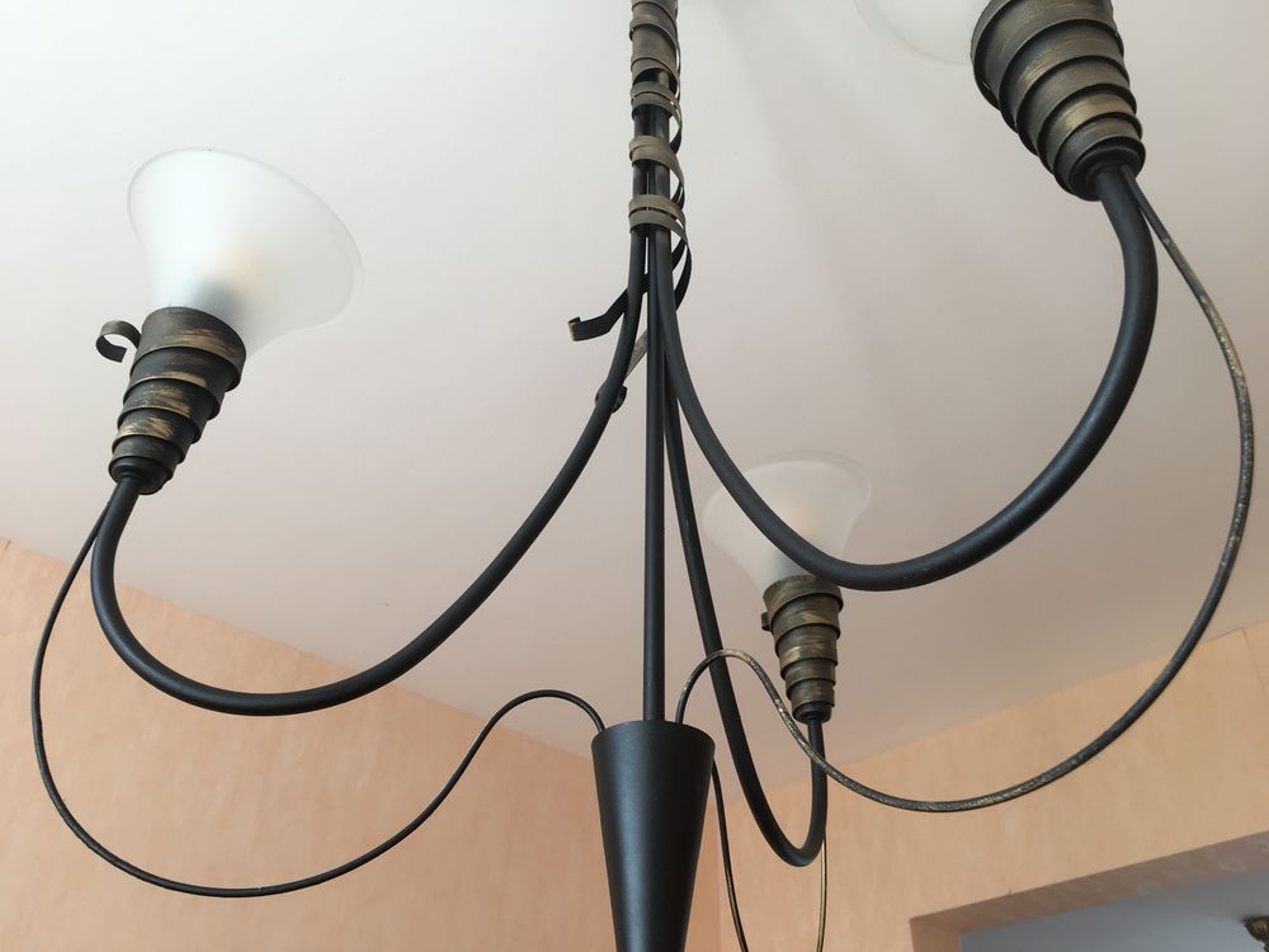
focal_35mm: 29
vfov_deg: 48.2
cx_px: 634
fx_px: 1063
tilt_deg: +35.6
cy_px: 476
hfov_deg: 61.7
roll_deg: -1.8
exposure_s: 1/50
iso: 25
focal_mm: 4.15
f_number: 2.2
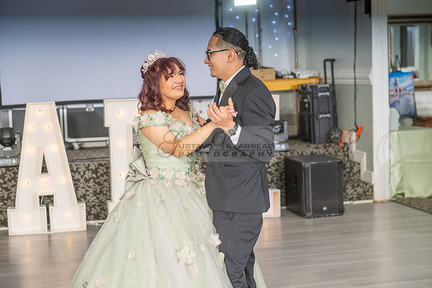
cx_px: 216
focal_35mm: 70
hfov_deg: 28.8
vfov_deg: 19.5
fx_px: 840
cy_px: 144
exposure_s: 1/200
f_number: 3.5
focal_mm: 70
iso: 500
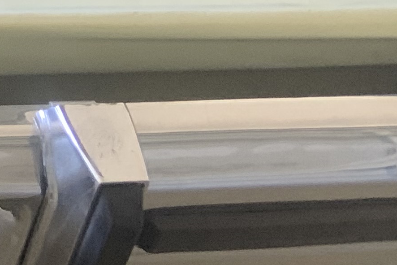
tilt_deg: -36.3
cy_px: -294
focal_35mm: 123
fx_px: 1357
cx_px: -411
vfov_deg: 10.2
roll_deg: -3.8
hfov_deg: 13.9
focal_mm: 4.25
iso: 640
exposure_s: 1/30
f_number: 1.8
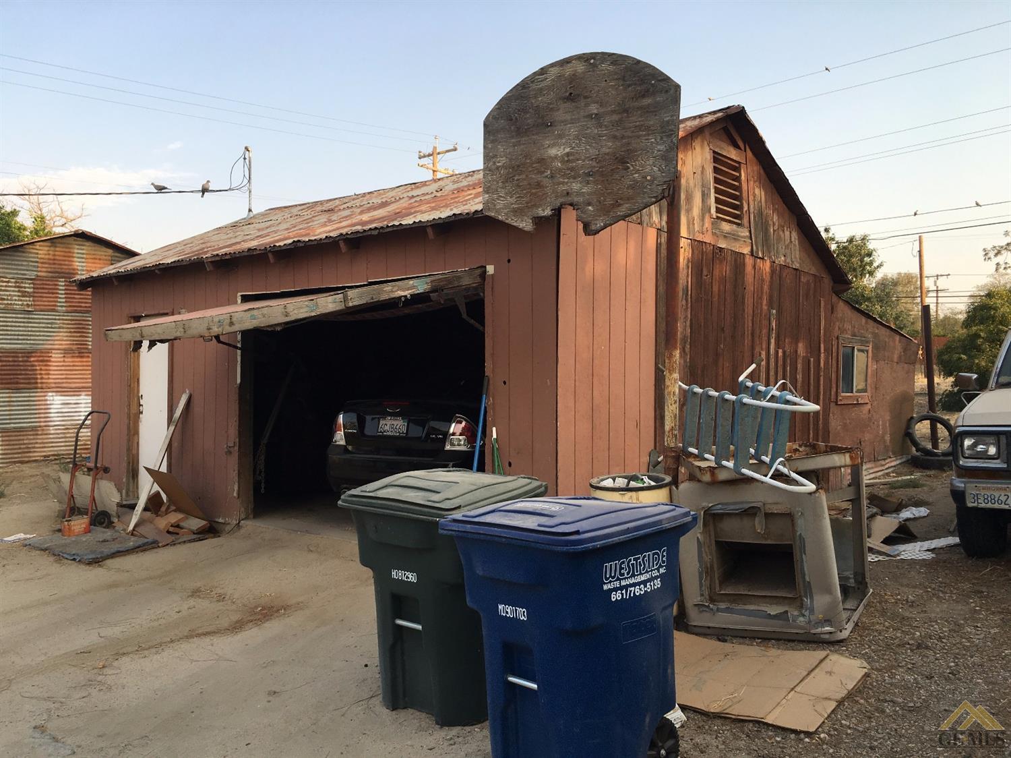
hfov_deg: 61.7
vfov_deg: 48.2
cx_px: 506
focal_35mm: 29
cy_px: 379
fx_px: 847
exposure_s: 1/420
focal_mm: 4.15
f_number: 2.2
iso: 25
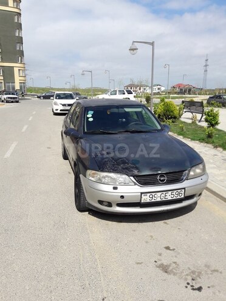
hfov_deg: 49.7
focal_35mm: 28
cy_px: 150
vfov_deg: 63.4
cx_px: 113
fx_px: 244
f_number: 1.9
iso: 40
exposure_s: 1/1949
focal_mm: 3.7
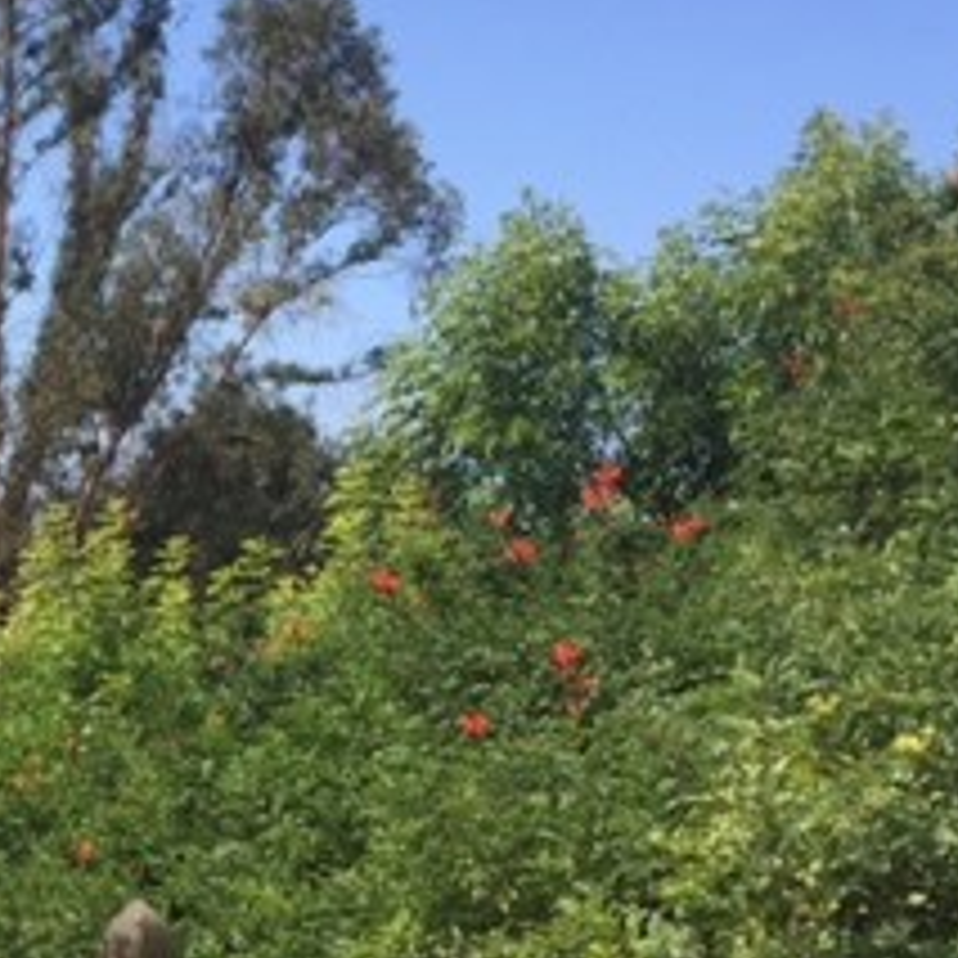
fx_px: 2411
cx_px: -279
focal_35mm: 77
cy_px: 747
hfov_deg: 20.6
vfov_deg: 22.2
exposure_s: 1/1582
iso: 32
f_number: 2.2
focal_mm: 4.15
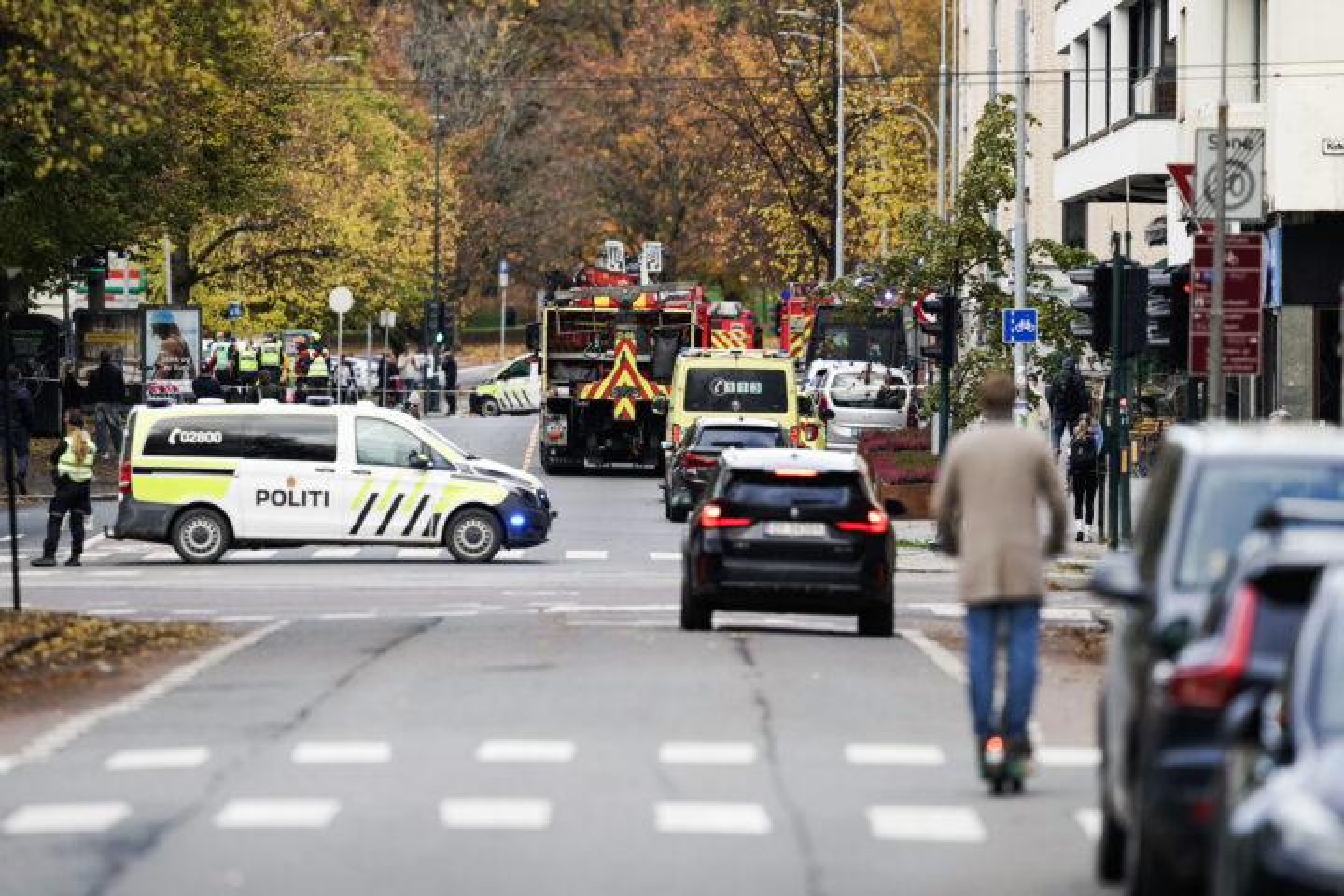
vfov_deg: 3.4
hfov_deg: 5.2
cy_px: 448
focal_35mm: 400
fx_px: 14932
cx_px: 672
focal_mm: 400
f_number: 3.5
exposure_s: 1/640
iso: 320
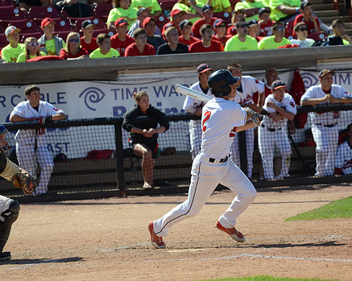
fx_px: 3883
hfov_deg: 5.2
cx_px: 225
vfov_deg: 4.1
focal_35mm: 373
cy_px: 134
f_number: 5.3
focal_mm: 200
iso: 1600
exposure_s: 1/8000
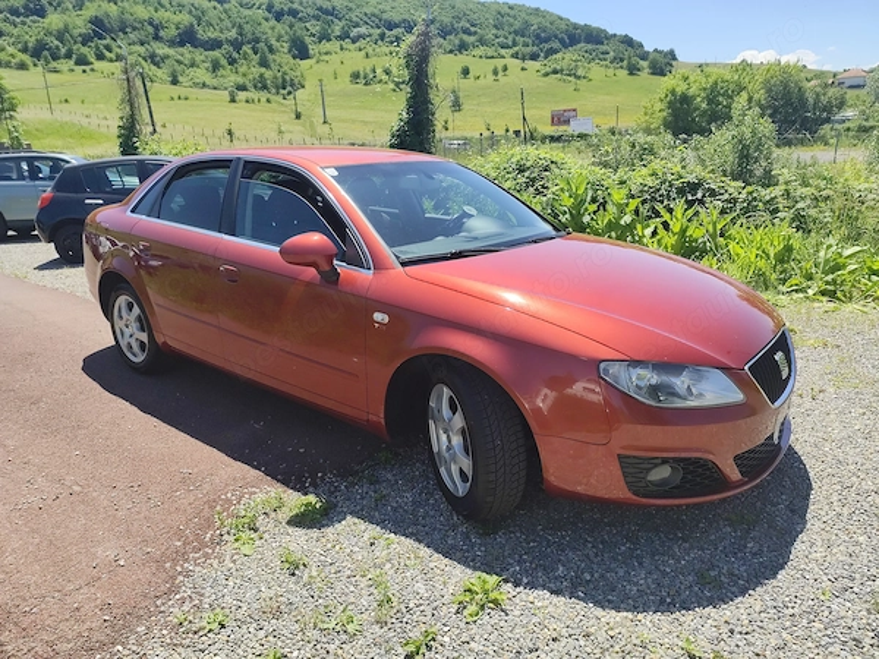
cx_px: 440
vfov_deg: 58.9
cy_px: 330
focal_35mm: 23
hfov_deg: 73.9
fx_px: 584
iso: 50
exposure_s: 1/997
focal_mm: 6.19
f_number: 1.65
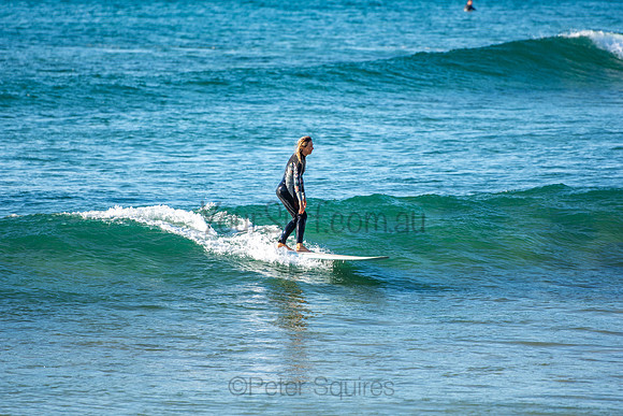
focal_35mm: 300
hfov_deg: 6.9
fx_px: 5193
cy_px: 208
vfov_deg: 4.6
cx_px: 312
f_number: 2.8
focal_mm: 200
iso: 110
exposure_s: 1/1250
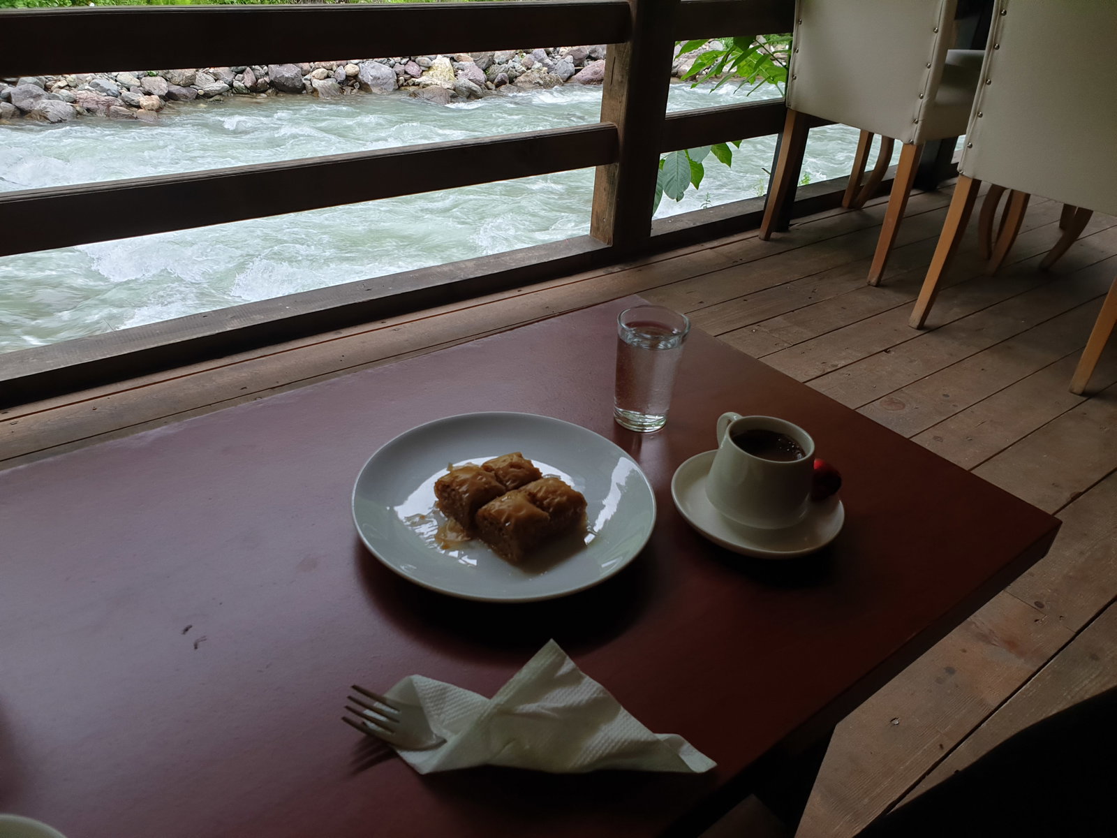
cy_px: 419
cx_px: 558
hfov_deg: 67.3
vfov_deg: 53.1
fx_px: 839
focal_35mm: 26
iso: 80
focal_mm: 4.3
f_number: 2.4
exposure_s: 1/50
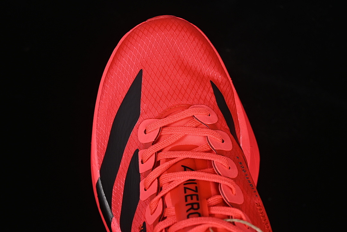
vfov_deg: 18.2
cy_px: 116
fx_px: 723
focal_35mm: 75
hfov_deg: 27.0
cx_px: 174
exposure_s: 1/80
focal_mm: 50
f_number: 7.1
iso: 160
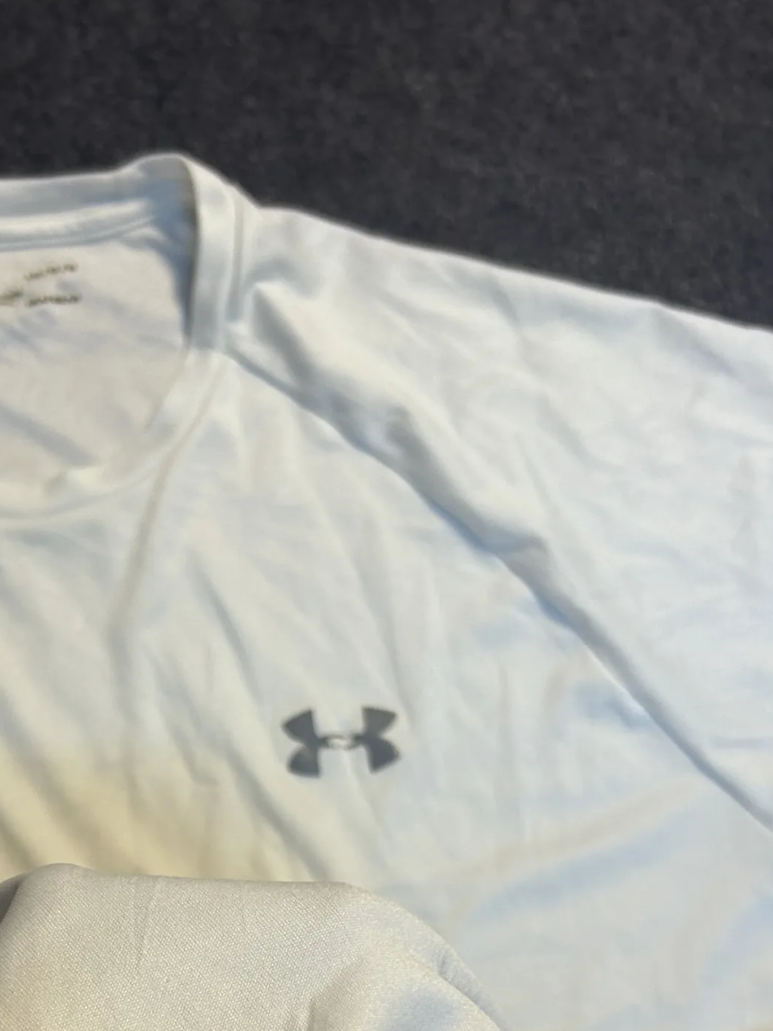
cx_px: 248
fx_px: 1429
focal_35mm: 48
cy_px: 914
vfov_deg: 37.3
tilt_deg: -56.1
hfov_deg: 30.0
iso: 125
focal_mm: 5.7
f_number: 1.5
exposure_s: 1/100
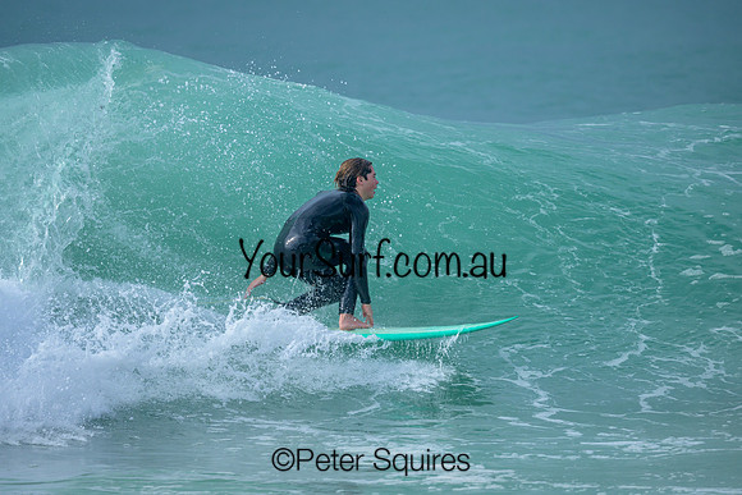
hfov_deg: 2.5
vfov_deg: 1.7
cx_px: 358
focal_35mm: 827
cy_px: 239
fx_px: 17055
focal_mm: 800
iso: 320
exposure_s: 1/2000
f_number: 6.3
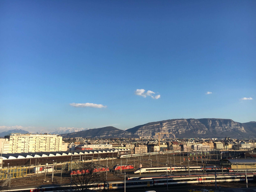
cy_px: 99
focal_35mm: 30
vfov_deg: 46.8
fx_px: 222
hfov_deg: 60.0
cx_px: 128
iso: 25
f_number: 2.2
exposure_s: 1/1166
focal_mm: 4.15
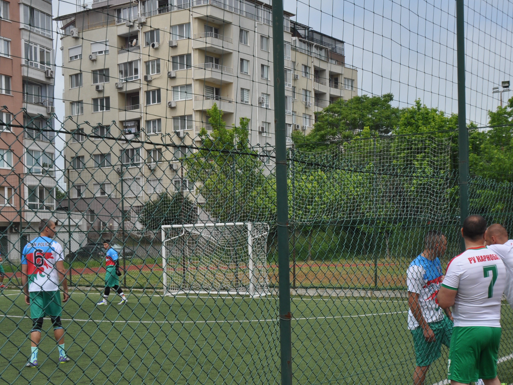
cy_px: 239
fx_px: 785
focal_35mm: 53
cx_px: 288
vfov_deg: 27.4
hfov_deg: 36.1
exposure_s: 1/320
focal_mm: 24
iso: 200
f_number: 9
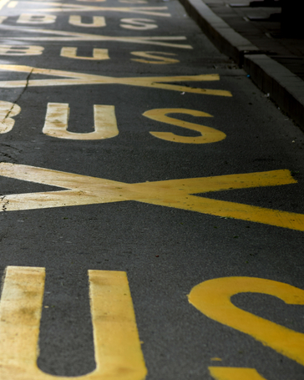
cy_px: 203
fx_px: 3419
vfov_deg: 6.4
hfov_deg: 5.1
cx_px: 70
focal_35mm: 304
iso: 100
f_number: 4.8
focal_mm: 116
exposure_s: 1/320
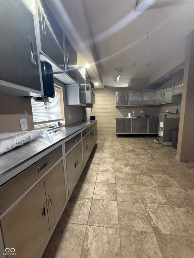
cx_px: 97
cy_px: 129
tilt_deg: -8.0
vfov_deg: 102.1
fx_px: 105
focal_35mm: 14
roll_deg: +1.6
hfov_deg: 85.7
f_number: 2.2
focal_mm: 2.22
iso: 1000
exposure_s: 1/60
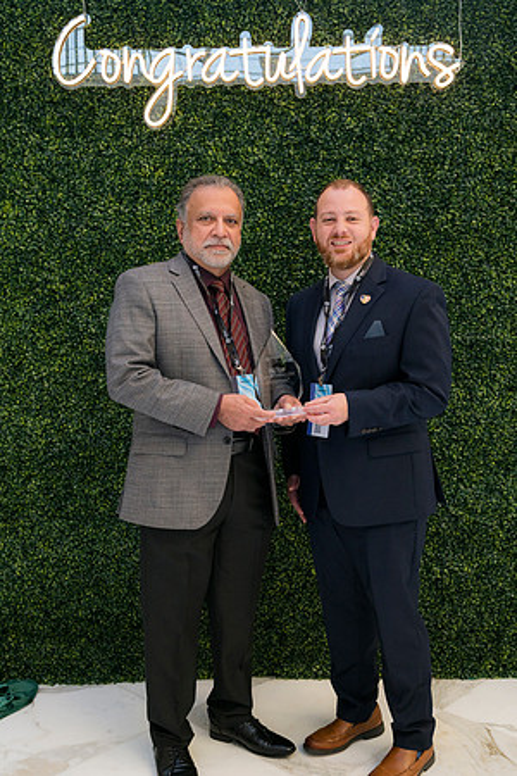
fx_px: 797
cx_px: 258
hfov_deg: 35.9
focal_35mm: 37
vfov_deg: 51.9
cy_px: 388
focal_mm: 37
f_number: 5
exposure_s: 1/160
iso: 400
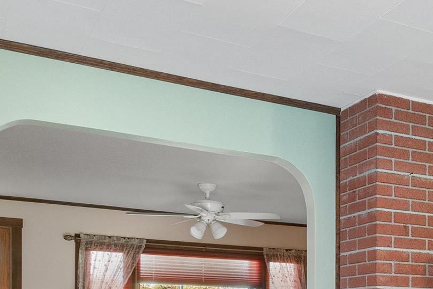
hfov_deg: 32.0
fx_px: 686
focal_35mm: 57
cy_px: 335
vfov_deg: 22.2
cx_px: 445
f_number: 8
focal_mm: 10
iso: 100
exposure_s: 1/2.5
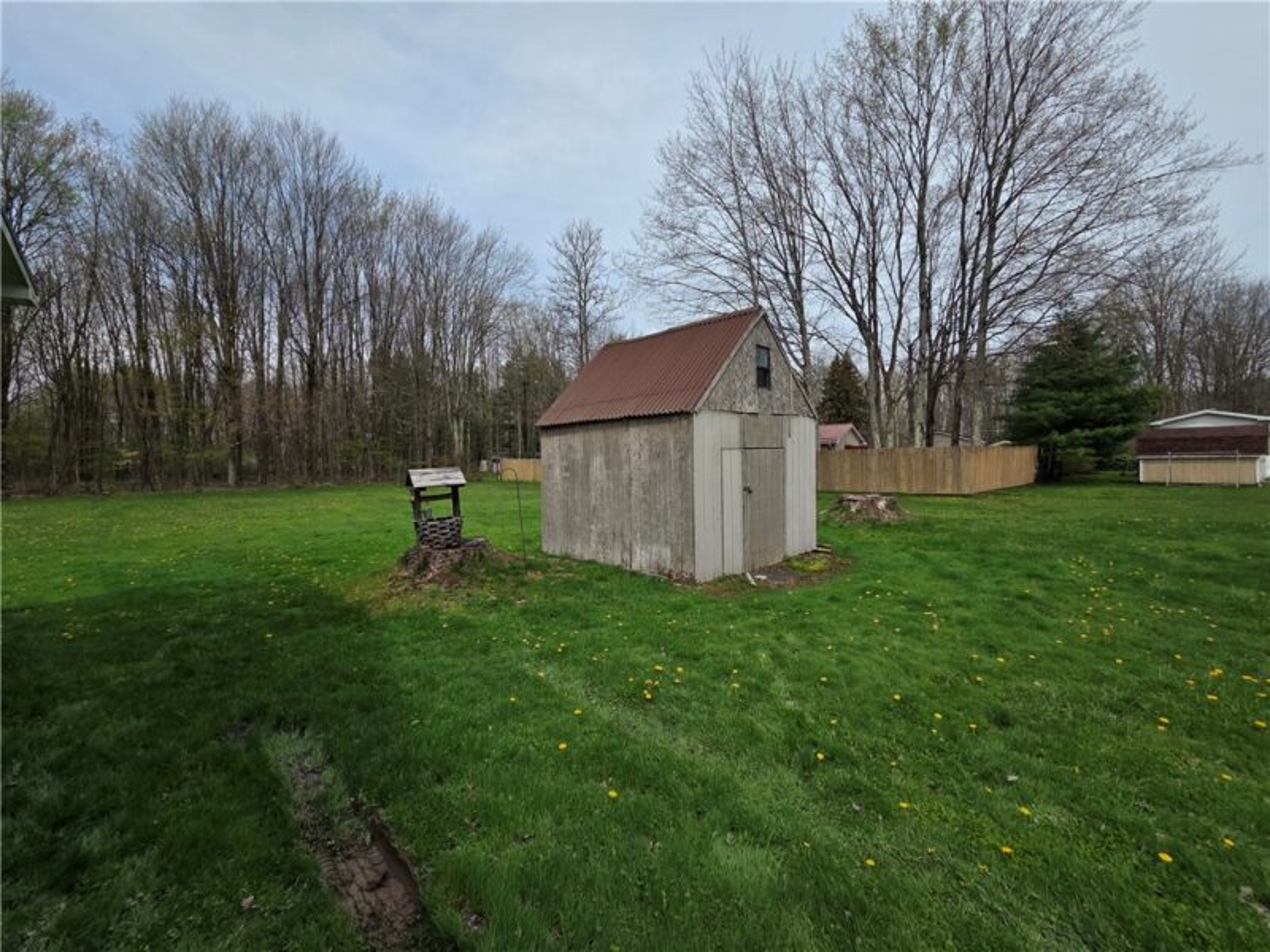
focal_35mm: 13
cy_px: 476
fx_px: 477
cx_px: 635
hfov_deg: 106.2
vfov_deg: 89.9
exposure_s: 1/2151
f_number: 2.2
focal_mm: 2.2
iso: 50
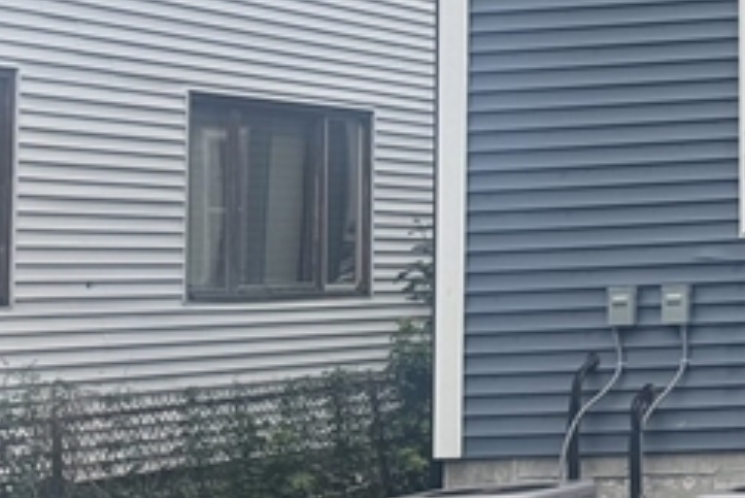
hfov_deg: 17.0
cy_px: 11
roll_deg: +2.0
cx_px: 1306
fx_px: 2091
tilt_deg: +7.7
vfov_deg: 13.4
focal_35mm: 101
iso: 80
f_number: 1.78
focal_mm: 6.76
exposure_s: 1/1923
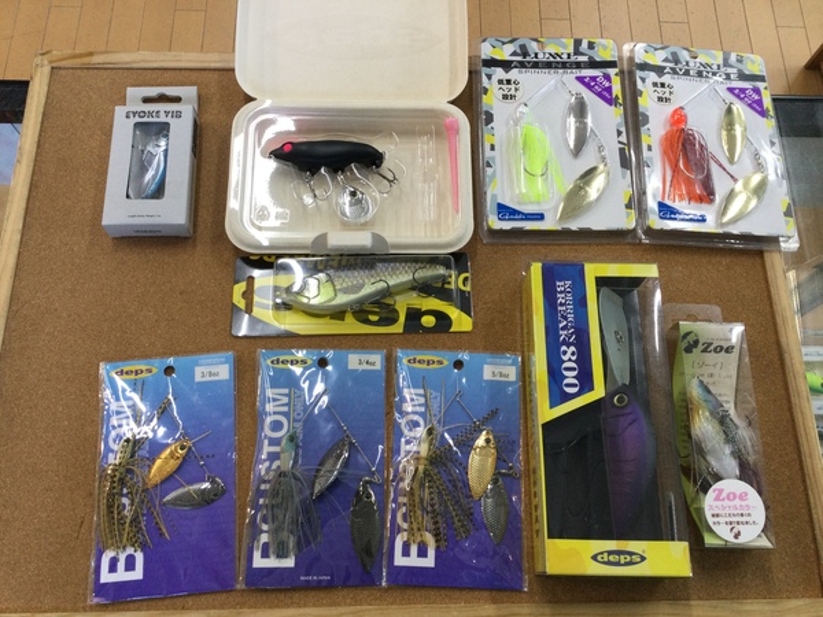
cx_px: 412
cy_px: 308
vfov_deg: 45.4
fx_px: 737
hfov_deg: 58.4
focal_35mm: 31
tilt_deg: -70.1
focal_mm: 3.3
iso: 25
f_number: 2.4
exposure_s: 1/30
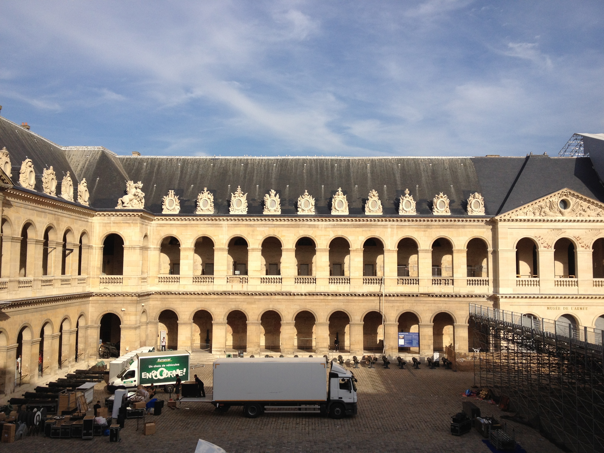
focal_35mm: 35
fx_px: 611
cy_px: 226
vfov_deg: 40.7
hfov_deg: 52.6
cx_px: 302
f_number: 2.4
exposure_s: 1/1905
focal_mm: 4.28
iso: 64
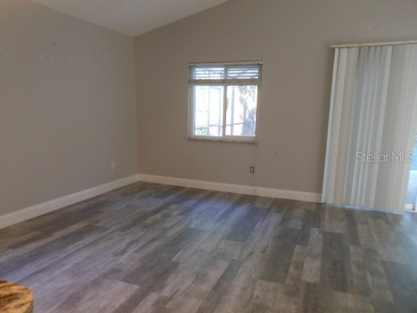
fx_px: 301
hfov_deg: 69.4
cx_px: 208
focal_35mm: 25
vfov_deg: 54.9
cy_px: 156
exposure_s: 1/30
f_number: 3.2
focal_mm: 4.5
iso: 400
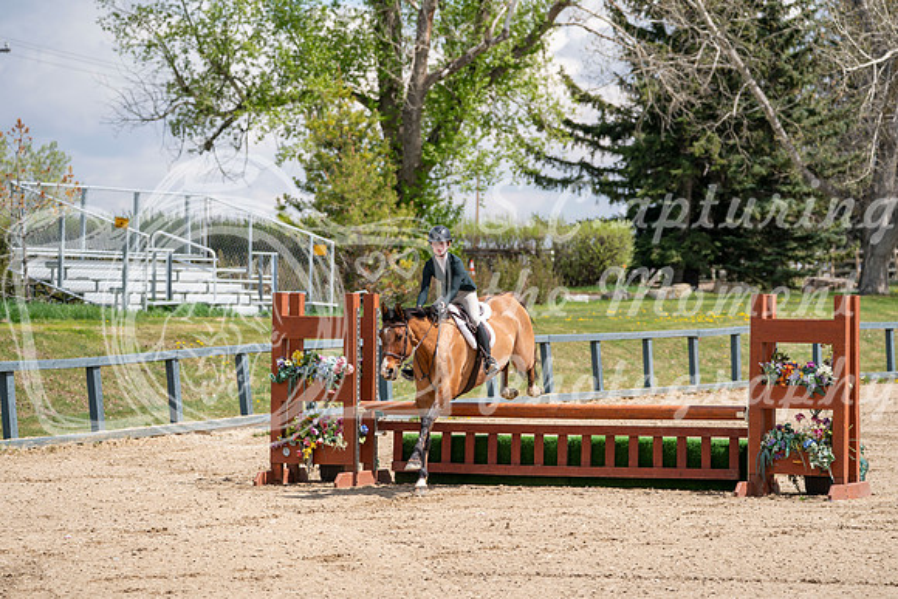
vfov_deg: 8.1
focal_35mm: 169
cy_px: 300
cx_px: 449
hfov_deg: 12.2
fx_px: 4216
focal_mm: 169
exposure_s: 1/500
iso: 100
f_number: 5.6
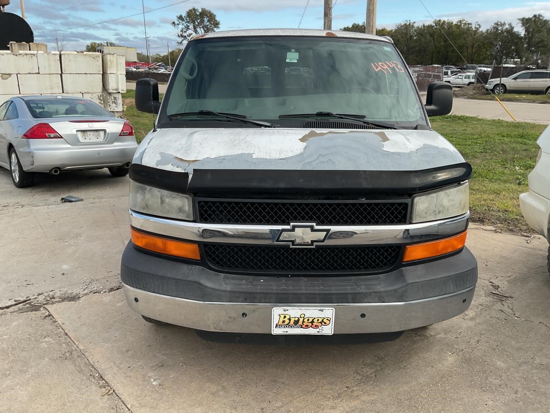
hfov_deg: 61.7
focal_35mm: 29
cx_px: 275
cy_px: 206
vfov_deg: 48.2
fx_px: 461
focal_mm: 3
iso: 16
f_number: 1.8
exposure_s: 1/1015
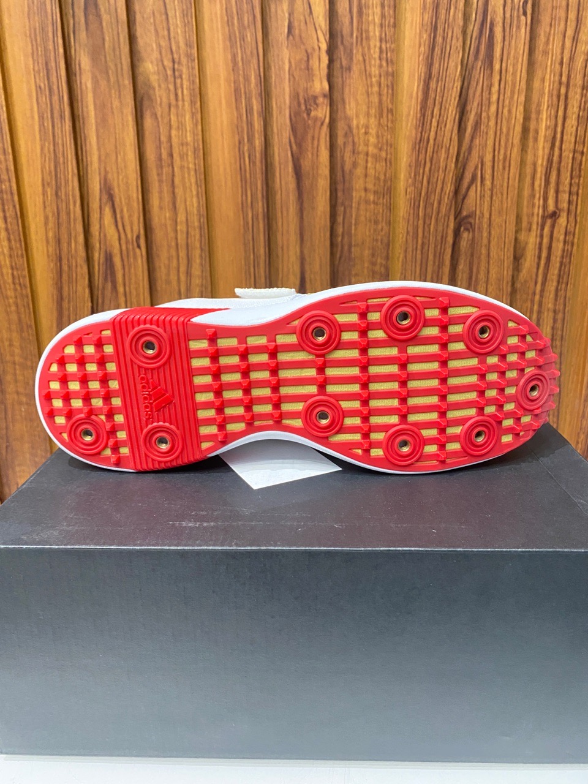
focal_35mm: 26
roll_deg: +0.4
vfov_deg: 67.3
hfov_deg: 53.1
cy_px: 392
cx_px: 294
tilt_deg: -14.8
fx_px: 589
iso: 500
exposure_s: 1/50
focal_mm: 4.25
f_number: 1.8
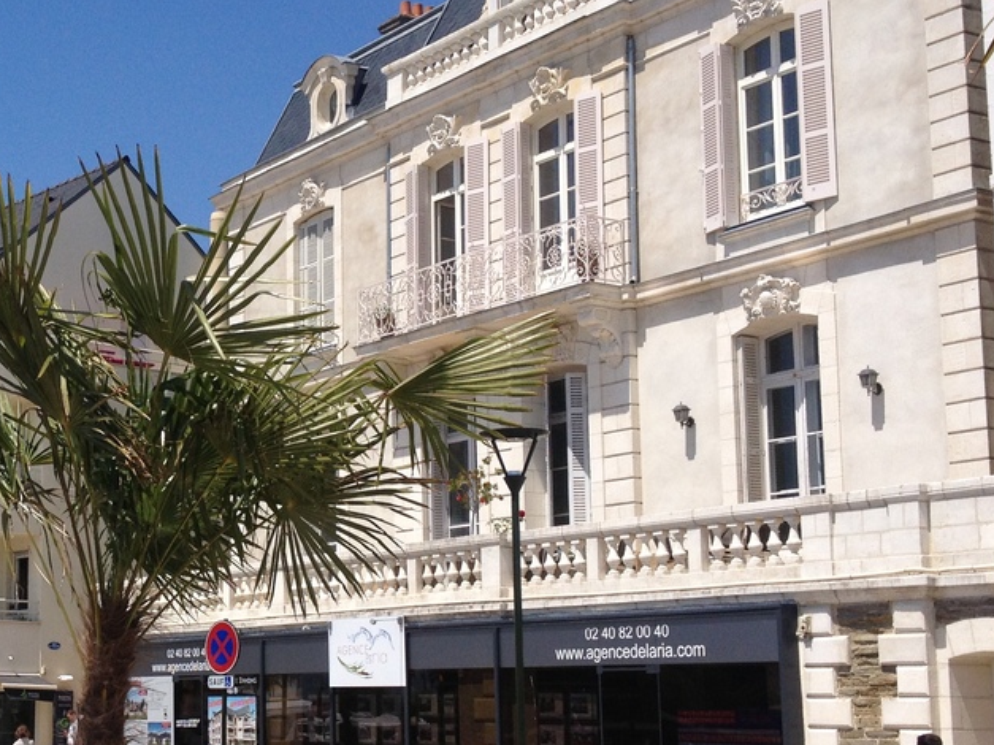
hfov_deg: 28.1
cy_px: 457
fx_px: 1924
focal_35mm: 67
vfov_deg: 21.9
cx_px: 135
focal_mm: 4.28
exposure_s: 1/2632
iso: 50
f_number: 2.4
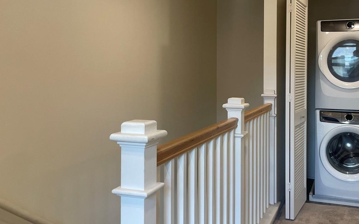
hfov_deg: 50.2
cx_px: 208
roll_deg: +0.4
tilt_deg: -0.9
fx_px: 382
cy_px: 84
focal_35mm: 39
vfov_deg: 32.6
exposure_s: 1/120
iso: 100
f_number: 1.6
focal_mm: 4.2
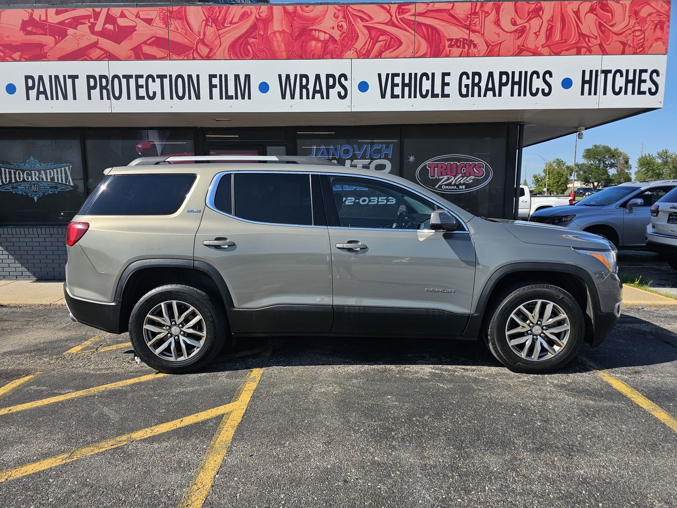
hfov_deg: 73.9
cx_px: 338
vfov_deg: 58.9
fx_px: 450
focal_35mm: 23
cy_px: 254
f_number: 1.7
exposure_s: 1/1117
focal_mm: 6.3
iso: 20
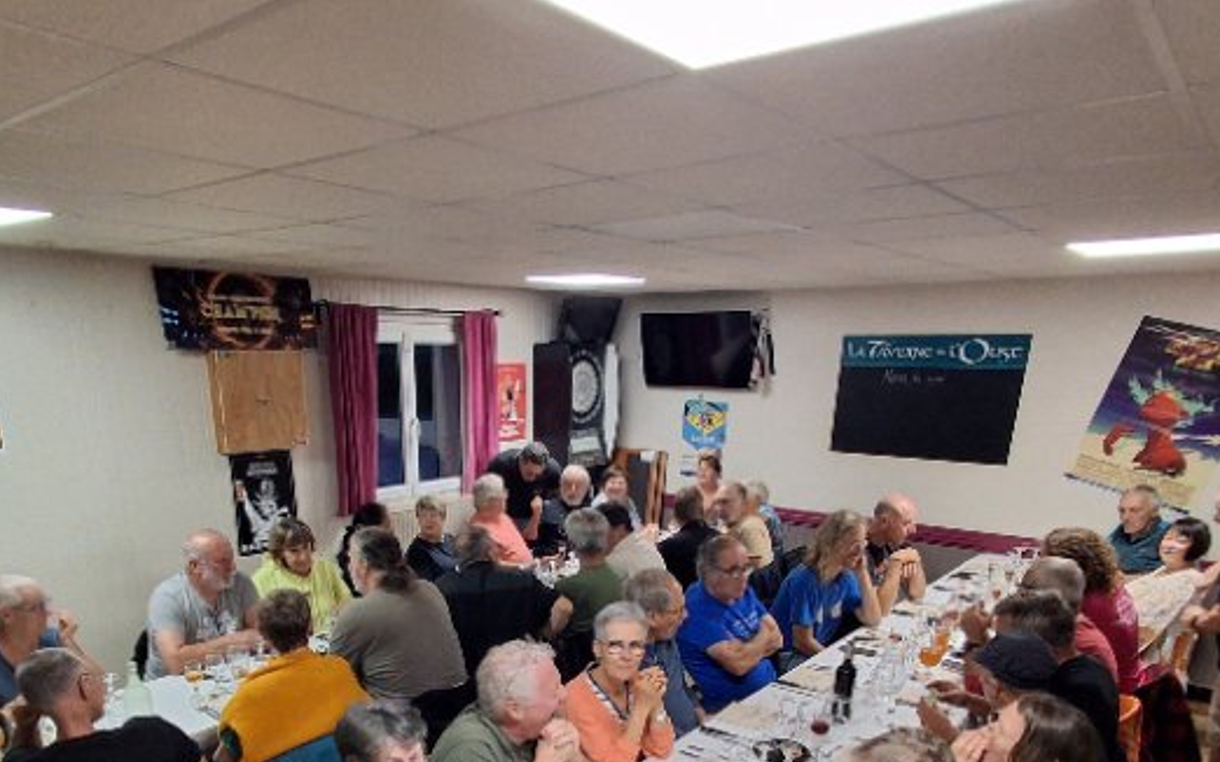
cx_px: 554
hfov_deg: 70.3
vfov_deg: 44.0
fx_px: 864
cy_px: 664
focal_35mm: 26
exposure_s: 1/50
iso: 200
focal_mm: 1.64
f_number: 2.2
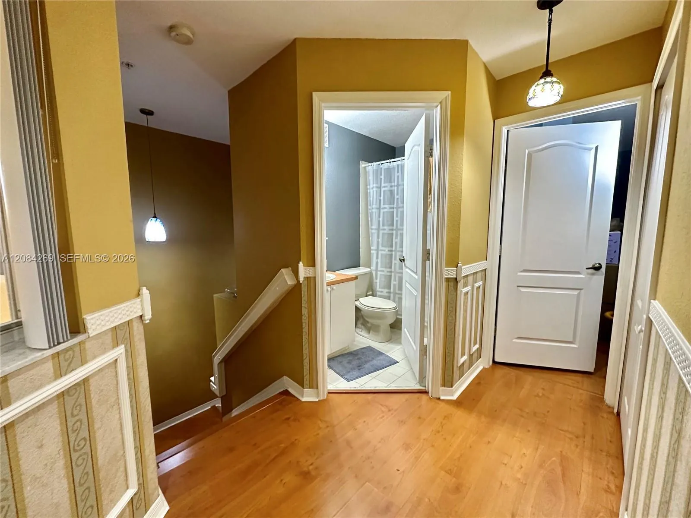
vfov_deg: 85.7
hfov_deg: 102.1
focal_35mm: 14
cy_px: 259
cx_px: 346
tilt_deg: -7.2
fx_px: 279
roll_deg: -0.1
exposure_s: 1/60
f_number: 2.2
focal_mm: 2.22
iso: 800
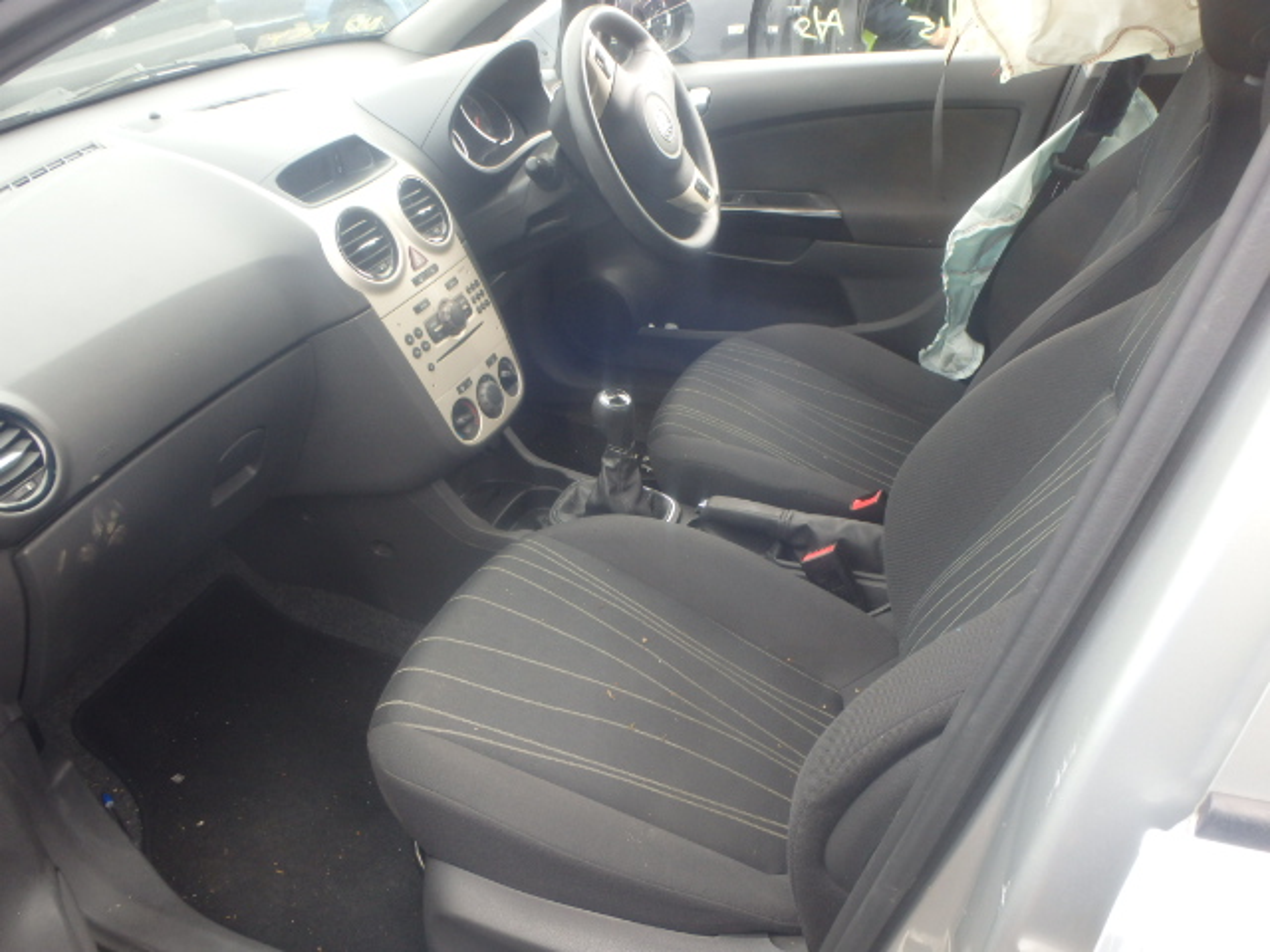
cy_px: 476
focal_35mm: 28
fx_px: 1027
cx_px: 635
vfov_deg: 49.7
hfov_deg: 63.4
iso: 160
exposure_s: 1/60
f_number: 3.9
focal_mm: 5
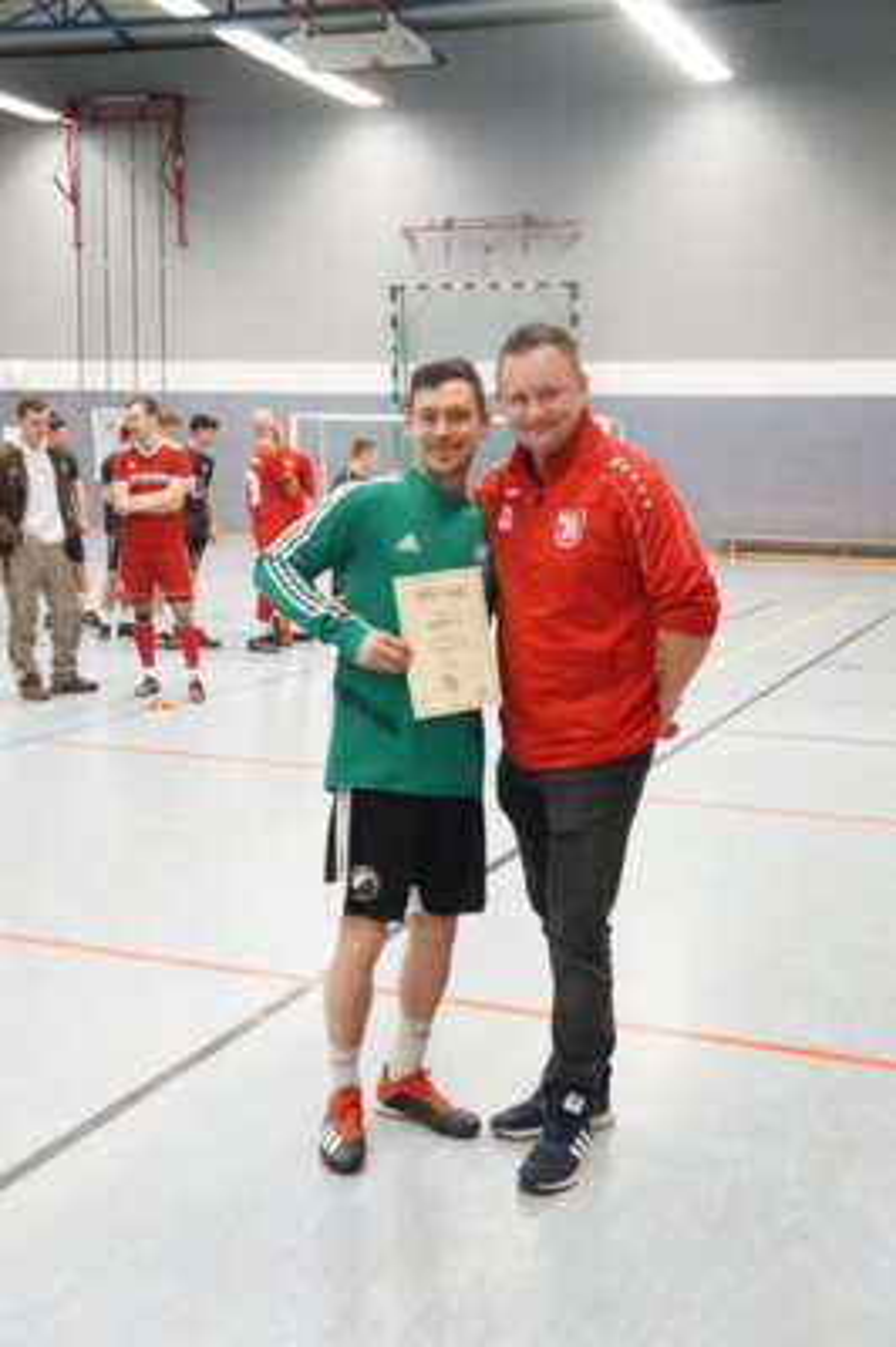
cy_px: 674
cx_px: 448
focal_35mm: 44
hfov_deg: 30.8
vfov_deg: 45.0
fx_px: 1627
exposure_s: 1/60
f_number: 4
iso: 1600
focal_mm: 29
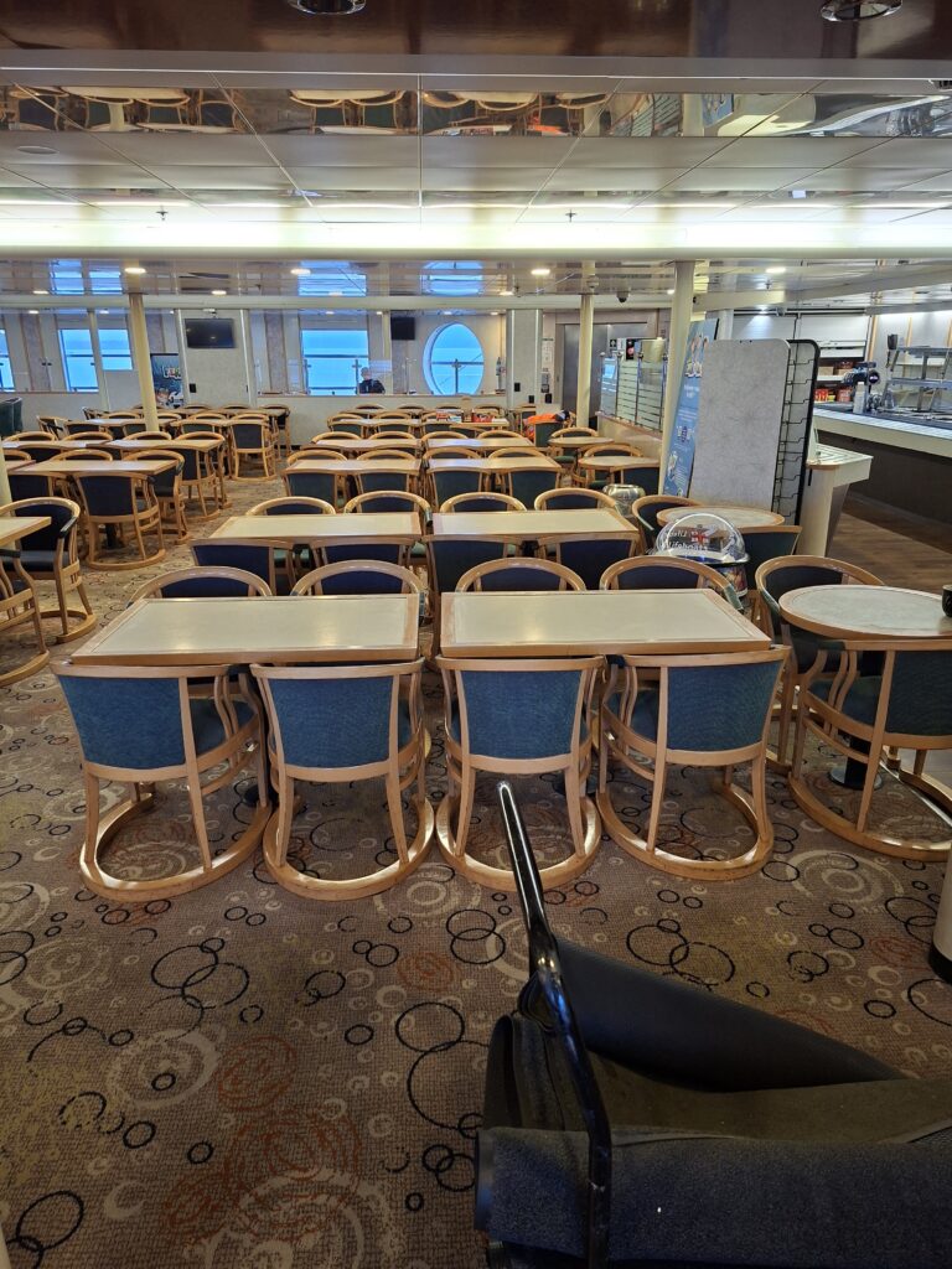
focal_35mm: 23
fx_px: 843
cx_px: 476
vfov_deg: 73.9
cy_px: 634
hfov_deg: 58.9
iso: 250
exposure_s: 1/50
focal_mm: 5.54
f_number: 1.8
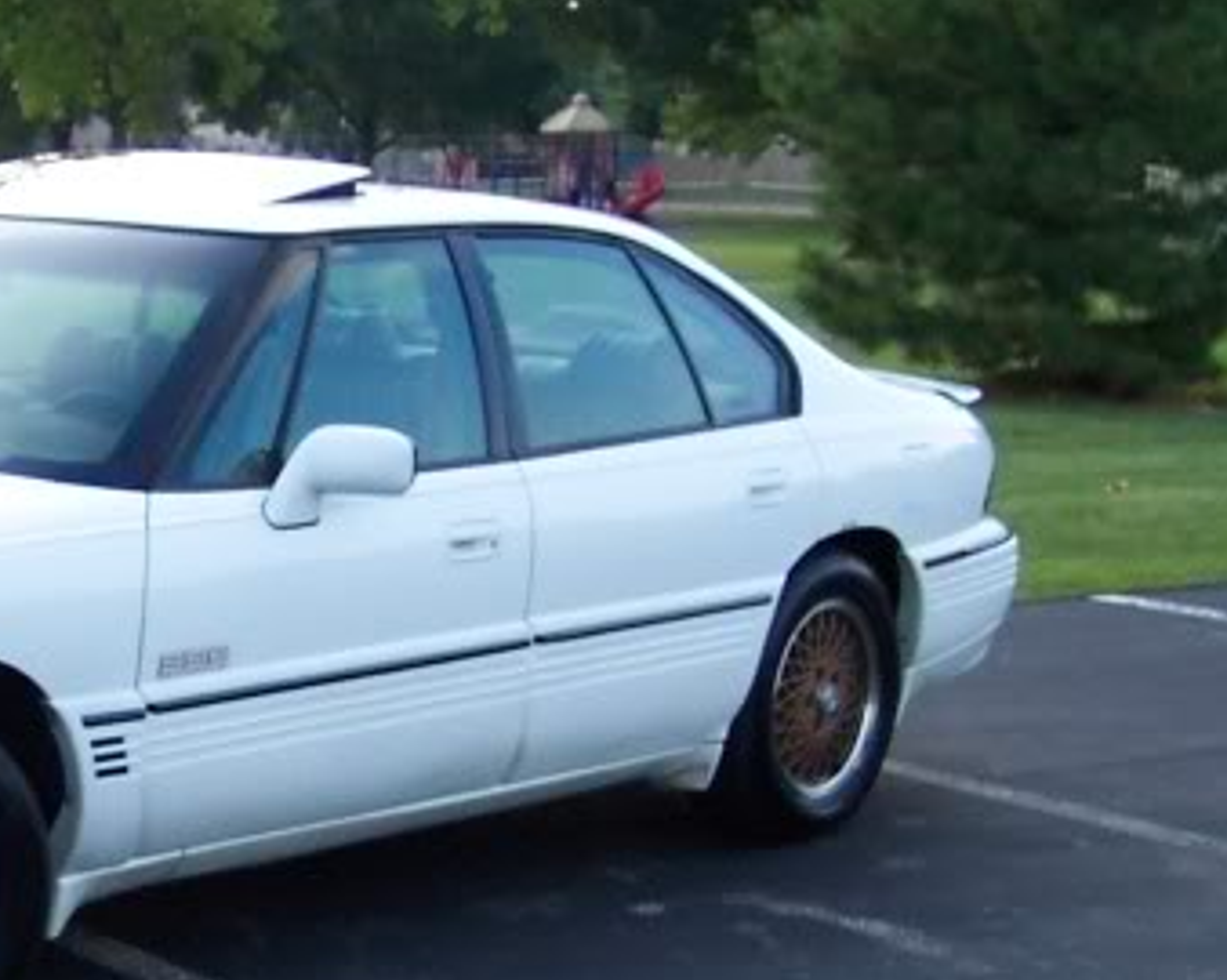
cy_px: 661
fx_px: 3448
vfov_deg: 16.1
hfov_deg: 19.9
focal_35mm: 95
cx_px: 207
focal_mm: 8
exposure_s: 1/350
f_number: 2.8
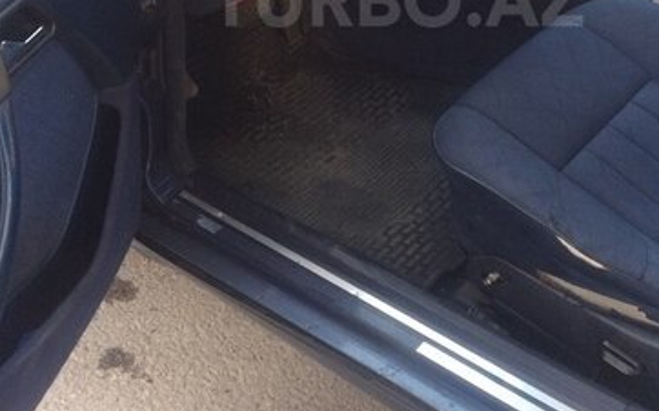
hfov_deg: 36.2
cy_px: -1
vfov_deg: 22.2
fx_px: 1005
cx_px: 397
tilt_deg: -30.4
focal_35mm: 56
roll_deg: -2.0
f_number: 2.2
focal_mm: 4.15
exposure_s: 1/100
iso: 64
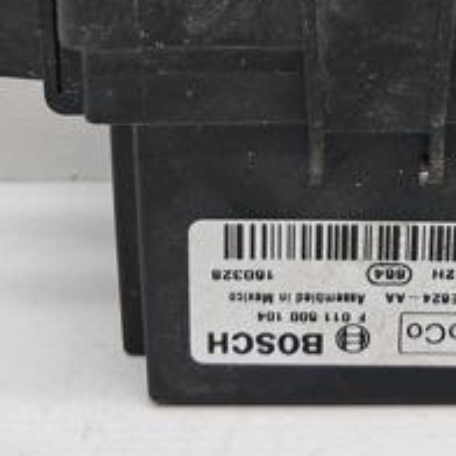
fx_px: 1162
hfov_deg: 21.9
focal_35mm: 78
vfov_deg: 20.7
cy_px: -92
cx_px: 372
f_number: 1.8
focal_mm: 4
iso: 50
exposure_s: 1/50
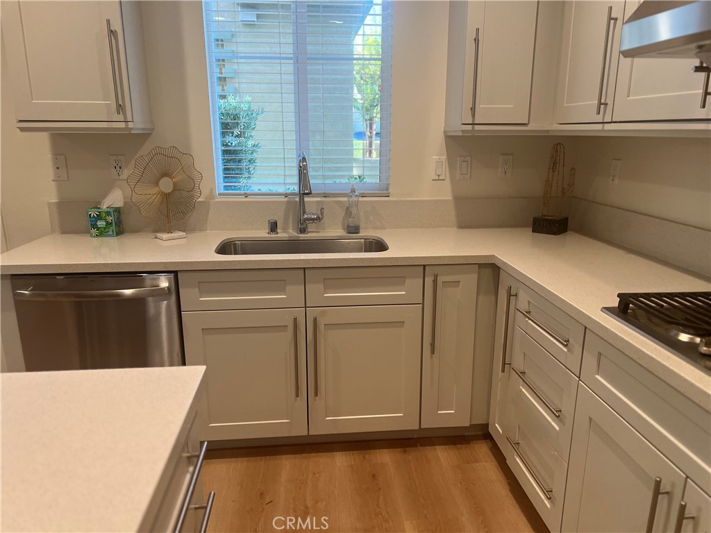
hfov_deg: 67.3
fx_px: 534
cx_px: 356
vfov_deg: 53.1
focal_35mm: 26
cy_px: 266
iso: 100
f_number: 1.5
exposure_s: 1/120
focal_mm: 5.7
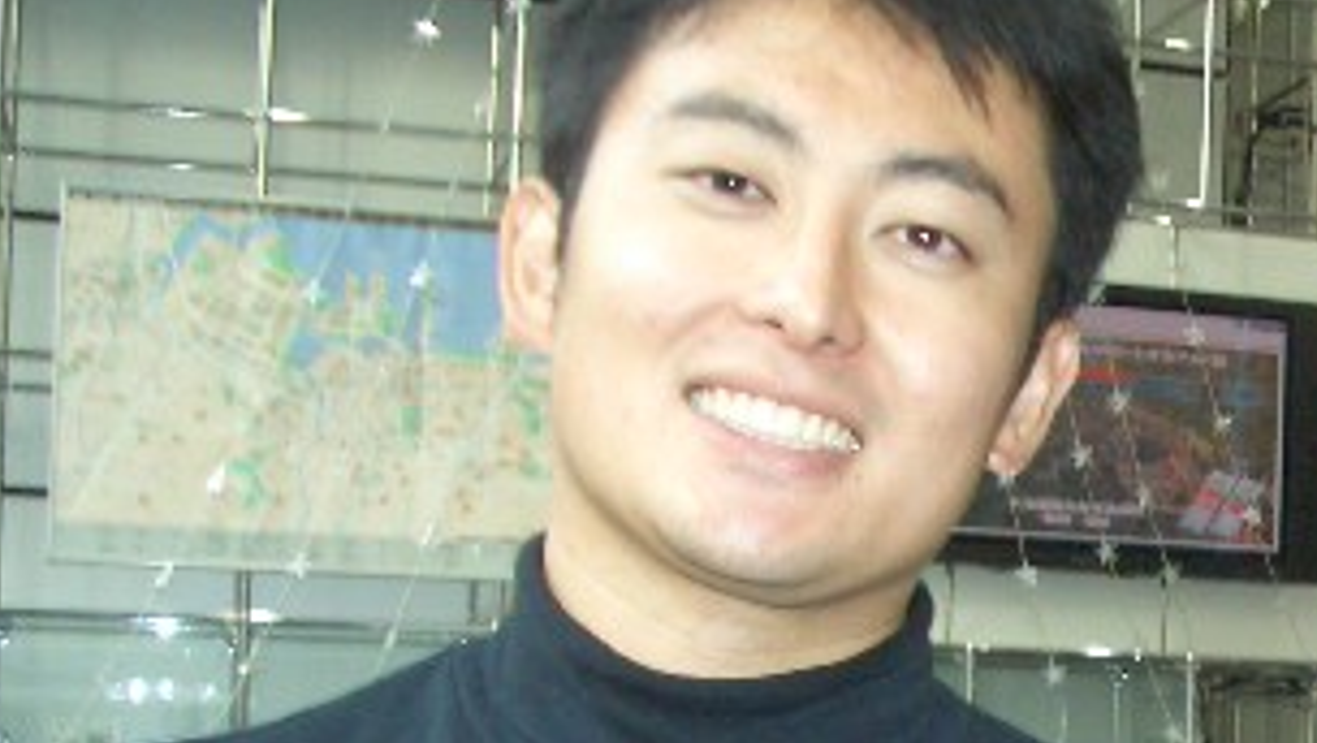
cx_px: 1313
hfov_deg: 25.2
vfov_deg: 14.8
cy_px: 821
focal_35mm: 80
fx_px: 2795
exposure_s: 1/60
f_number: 2.6
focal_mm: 5.8
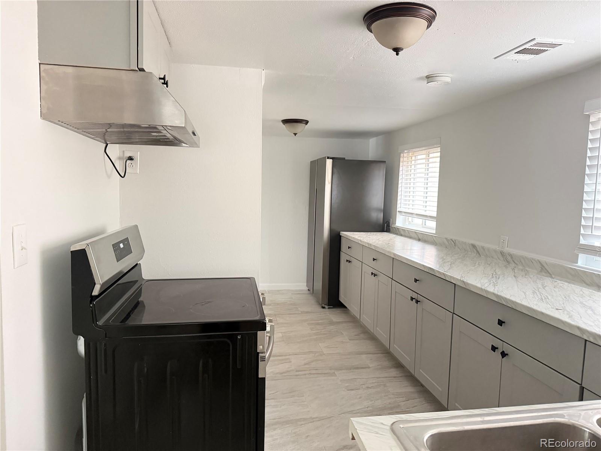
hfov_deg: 71.6
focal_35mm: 24
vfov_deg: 56.8
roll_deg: -1.3
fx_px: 417
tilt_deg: -4.5
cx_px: 300
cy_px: 226
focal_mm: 6.76
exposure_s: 1/26
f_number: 1.78
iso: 1600
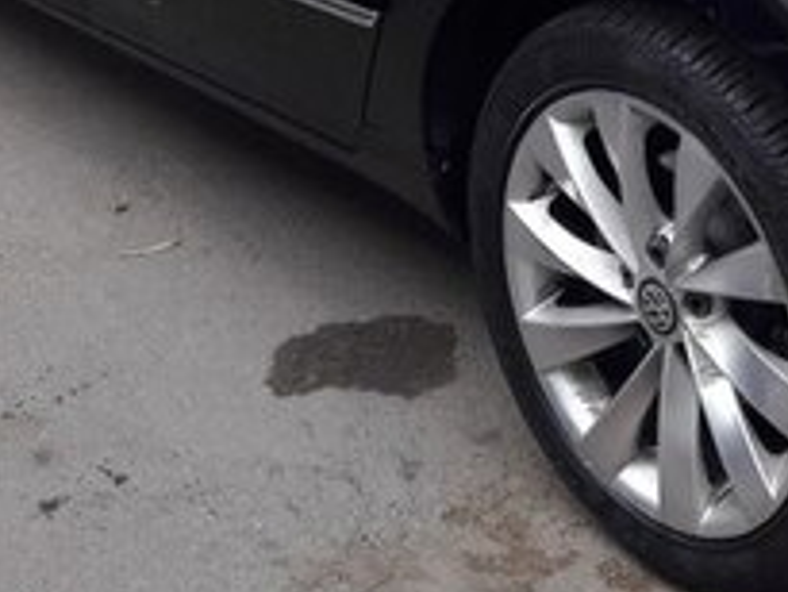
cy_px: -313
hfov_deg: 20.8
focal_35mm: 90
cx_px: 853
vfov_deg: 15.1
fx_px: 2050
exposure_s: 1/100
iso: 50
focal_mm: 3.7
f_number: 1.9
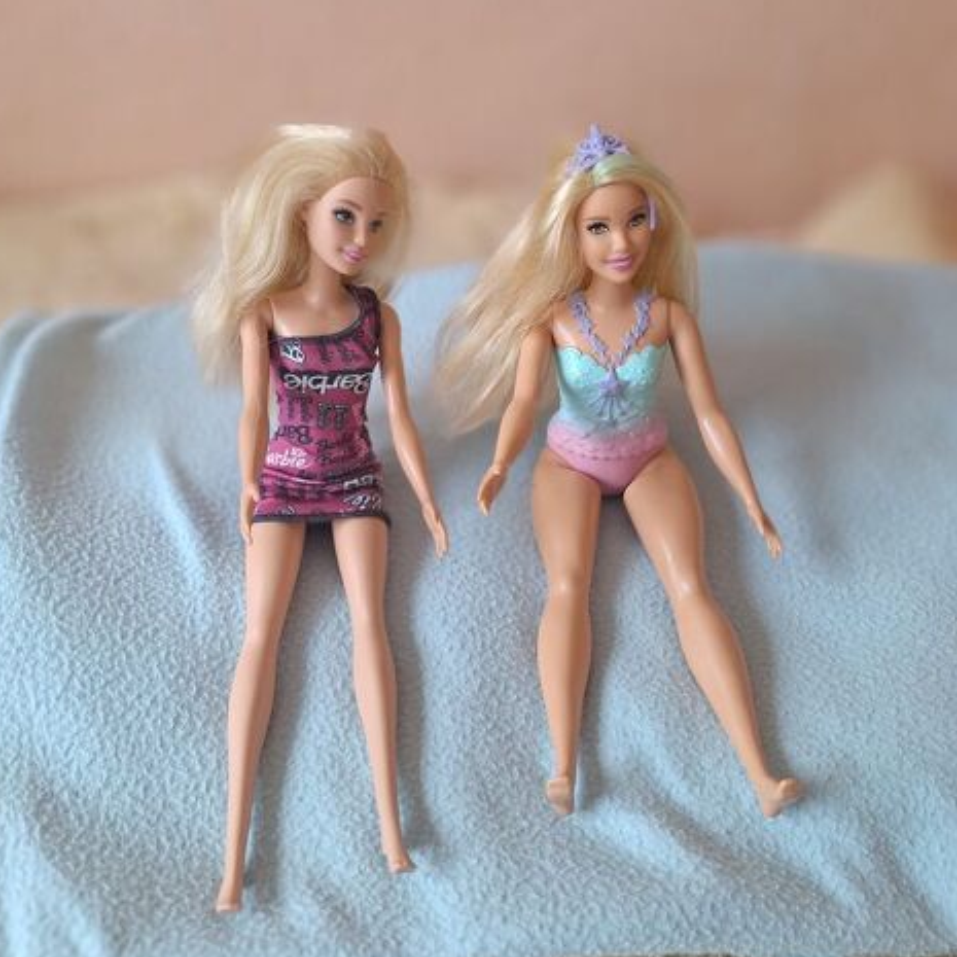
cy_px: 451
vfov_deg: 57.3
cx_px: 467
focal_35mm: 28
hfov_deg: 57.3
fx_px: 876
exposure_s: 1/50
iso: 64
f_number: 1.8
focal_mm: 5.54
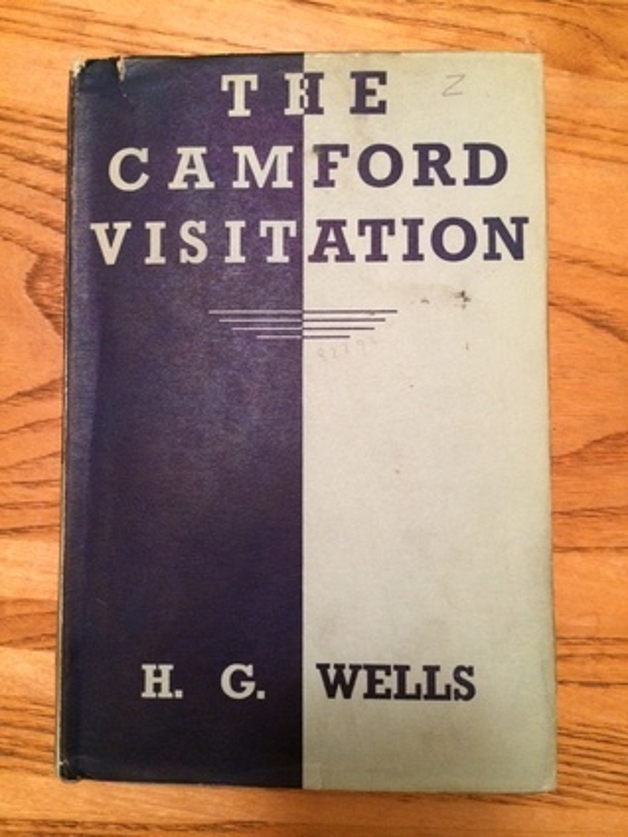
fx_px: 701
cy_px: 418
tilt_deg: -87.5
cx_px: 314
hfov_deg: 48.2
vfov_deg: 61.7
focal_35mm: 29
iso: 400
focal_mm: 4.15
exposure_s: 1/15
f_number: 2.2
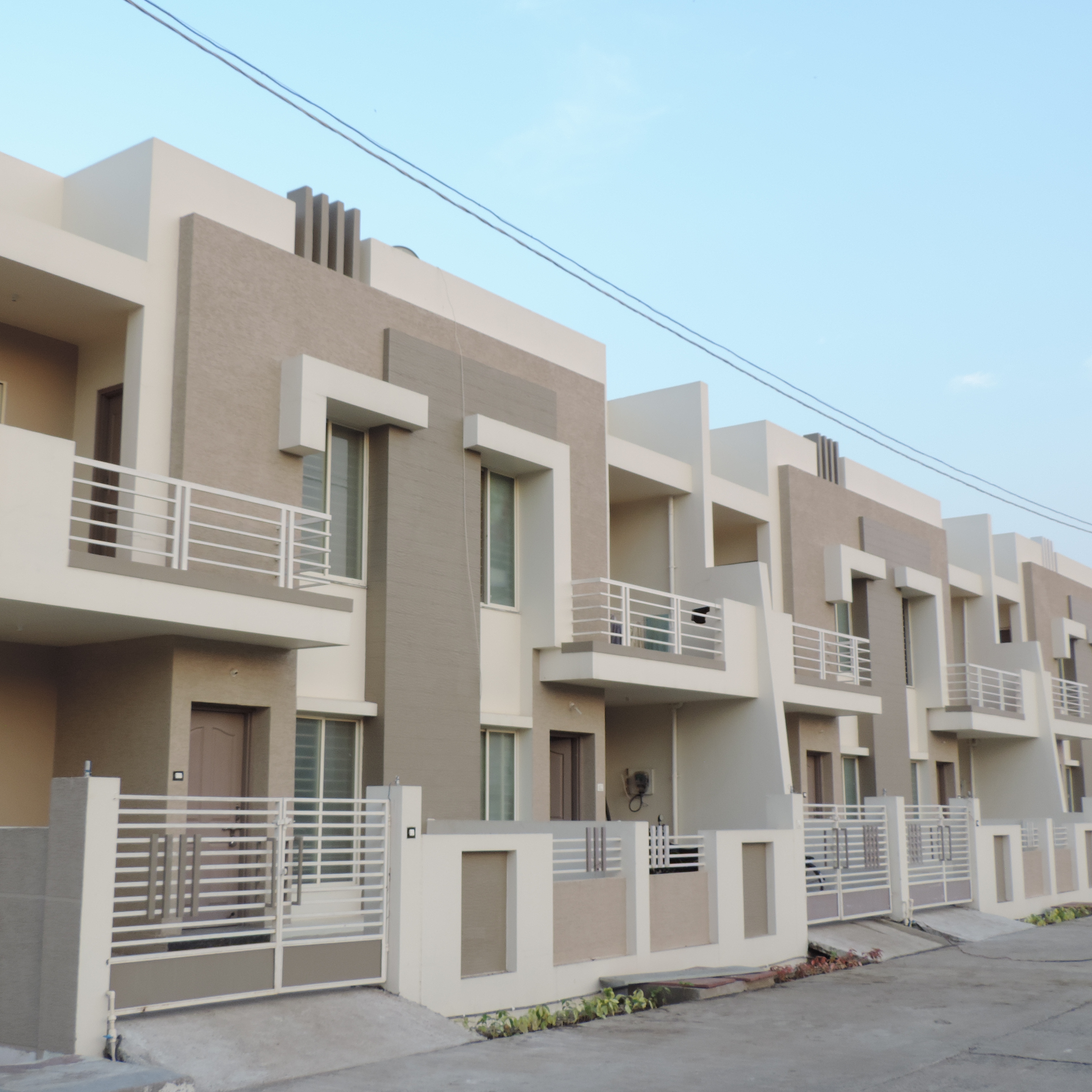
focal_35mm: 40
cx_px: 476
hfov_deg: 41.8
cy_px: 536
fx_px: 1428
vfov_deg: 41.9
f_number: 3.2
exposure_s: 1/80
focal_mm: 5.8
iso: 80
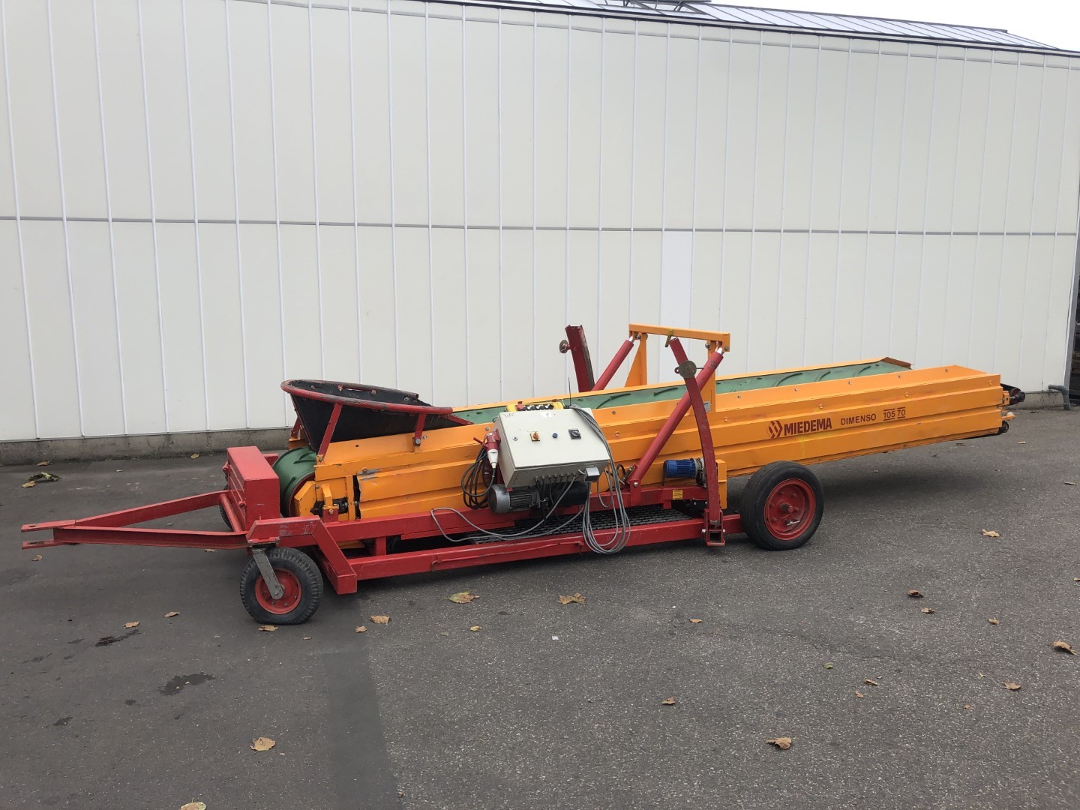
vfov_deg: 49.7
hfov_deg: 63.4
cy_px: 405
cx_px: 540
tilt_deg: -7.7
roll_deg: +0.4
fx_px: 874
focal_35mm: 28
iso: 20
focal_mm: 4
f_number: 1.8
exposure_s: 1/762
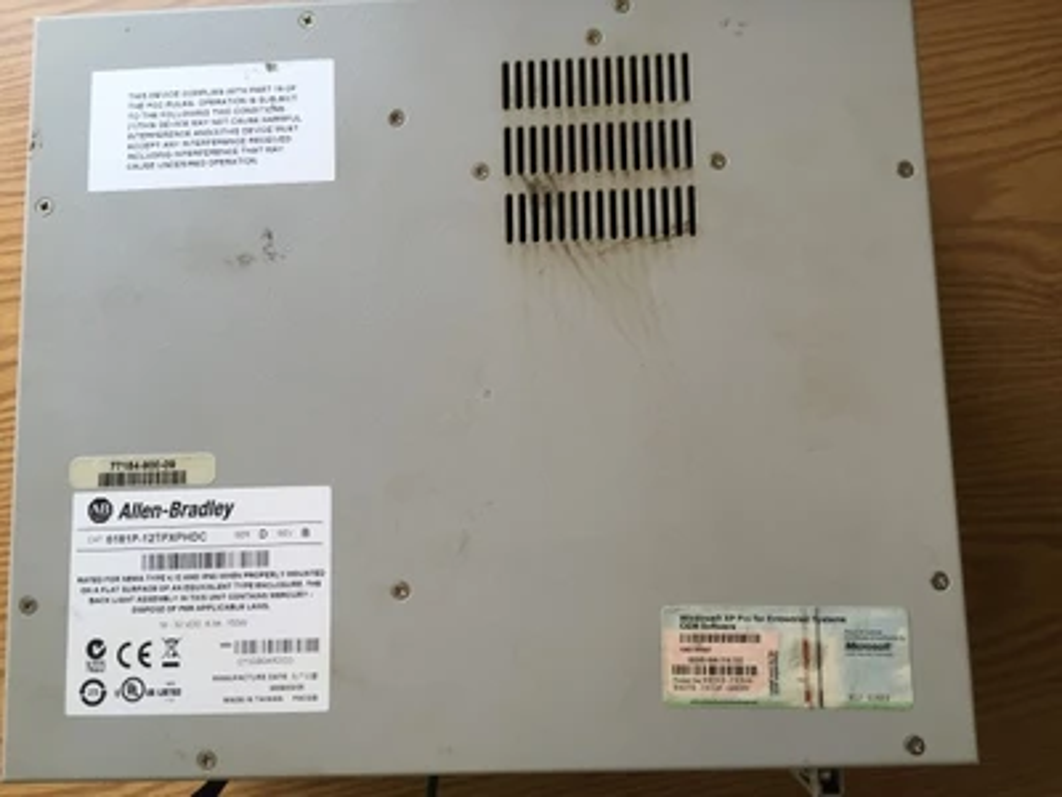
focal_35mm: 29
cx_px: 531
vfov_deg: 48.2
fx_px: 890
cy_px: 398
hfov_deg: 61.7
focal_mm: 4.15
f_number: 2.2
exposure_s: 1/30
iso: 32
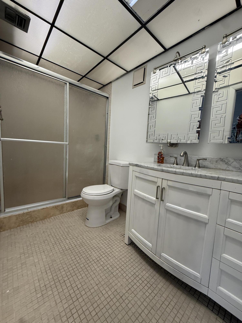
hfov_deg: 85.7
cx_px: 121
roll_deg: -2.9
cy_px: 162
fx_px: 130
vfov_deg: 102.1
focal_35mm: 14
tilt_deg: -4.6
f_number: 2.2
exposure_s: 1/120
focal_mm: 2.22
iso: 160
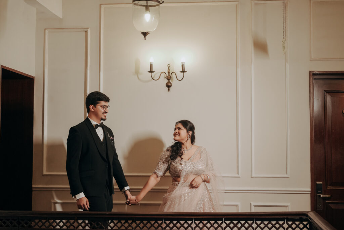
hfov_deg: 36.2
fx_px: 526
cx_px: 172
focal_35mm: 55
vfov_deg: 24.6
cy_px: 115
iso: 1600
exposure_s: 1/100
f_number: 3.5
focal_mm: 55
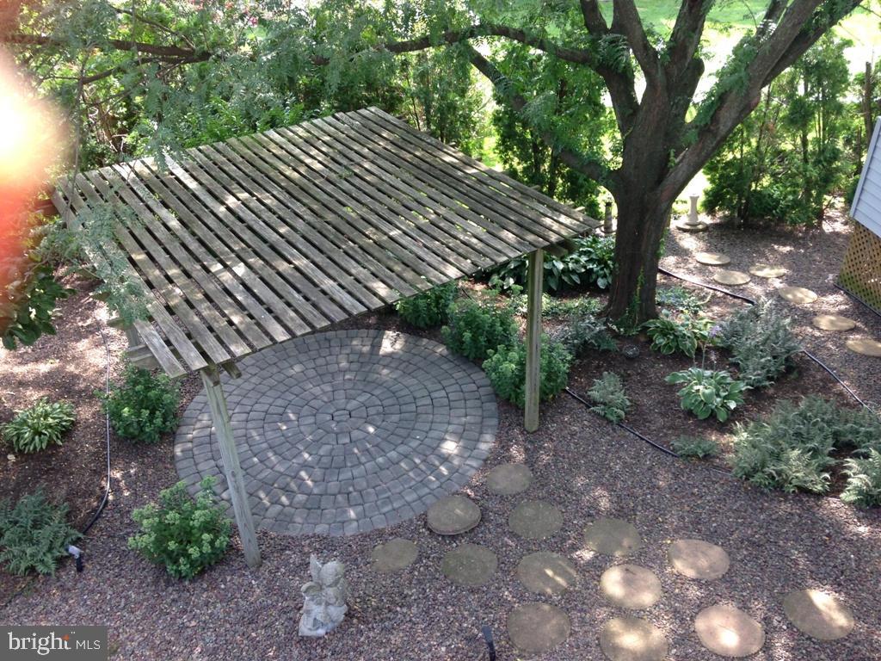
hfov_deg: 55.4
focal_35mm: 33
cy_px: 330
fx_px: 840
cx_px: 440
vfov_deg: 42.9
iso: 64
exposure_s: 1/120
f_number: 2.4
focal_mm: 4.12
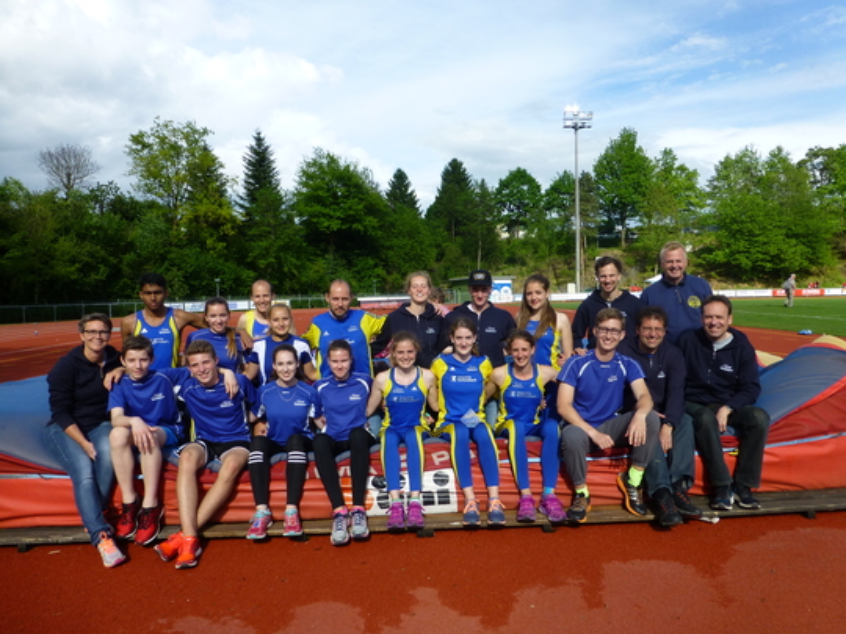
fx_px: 587
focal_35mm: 24
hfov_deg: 71.6
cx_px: 423
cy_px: 317
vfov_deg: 56.8
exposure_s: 1/640
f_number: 4
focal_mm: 4.3
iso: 100
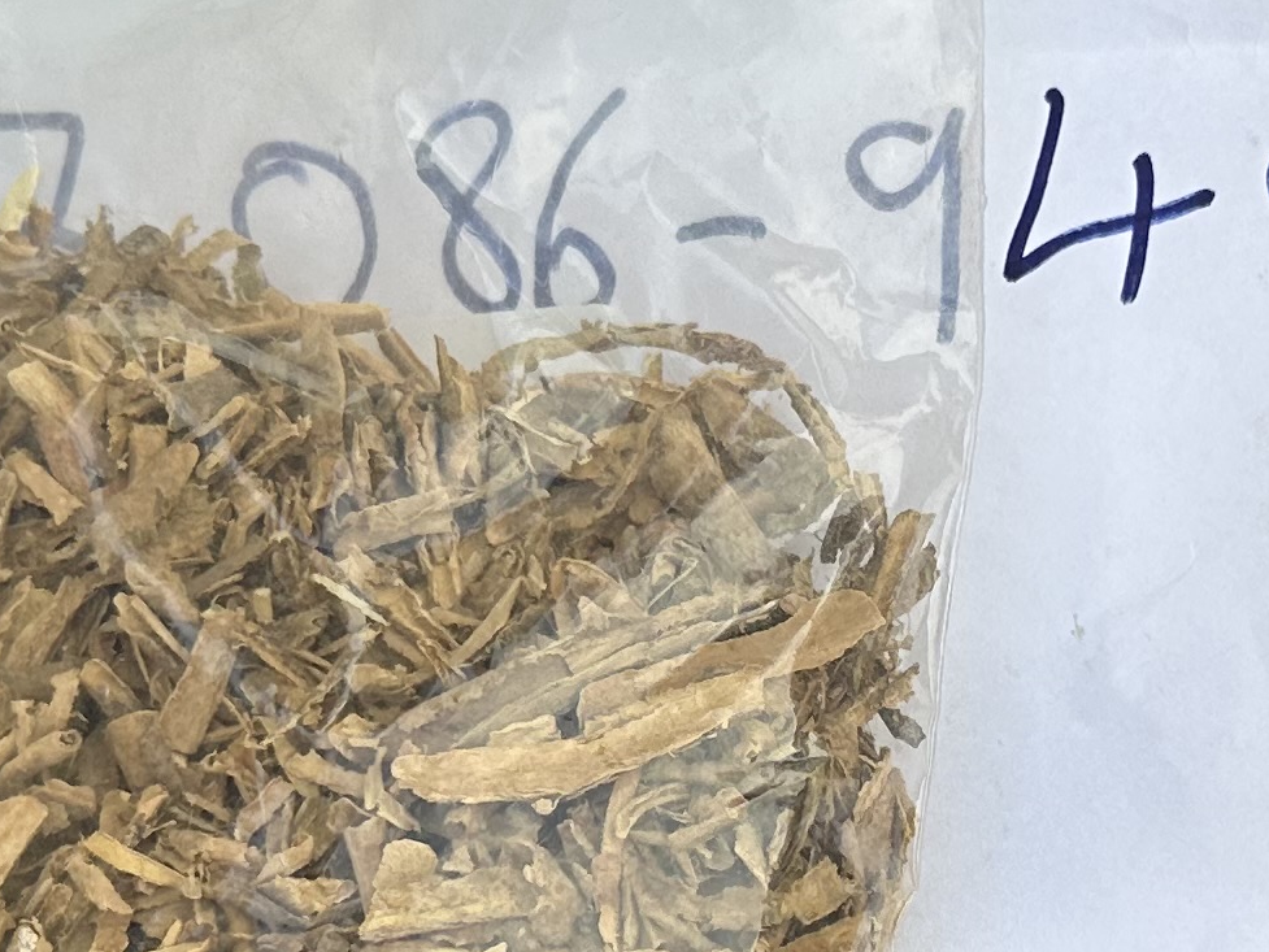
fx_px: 3630
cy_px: 755
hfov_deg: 19.7
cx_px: 899
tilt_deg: -69.4
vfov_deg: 14.9
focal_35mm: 99
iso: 80
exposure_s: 1/718
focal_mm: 6.86
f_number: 1.78
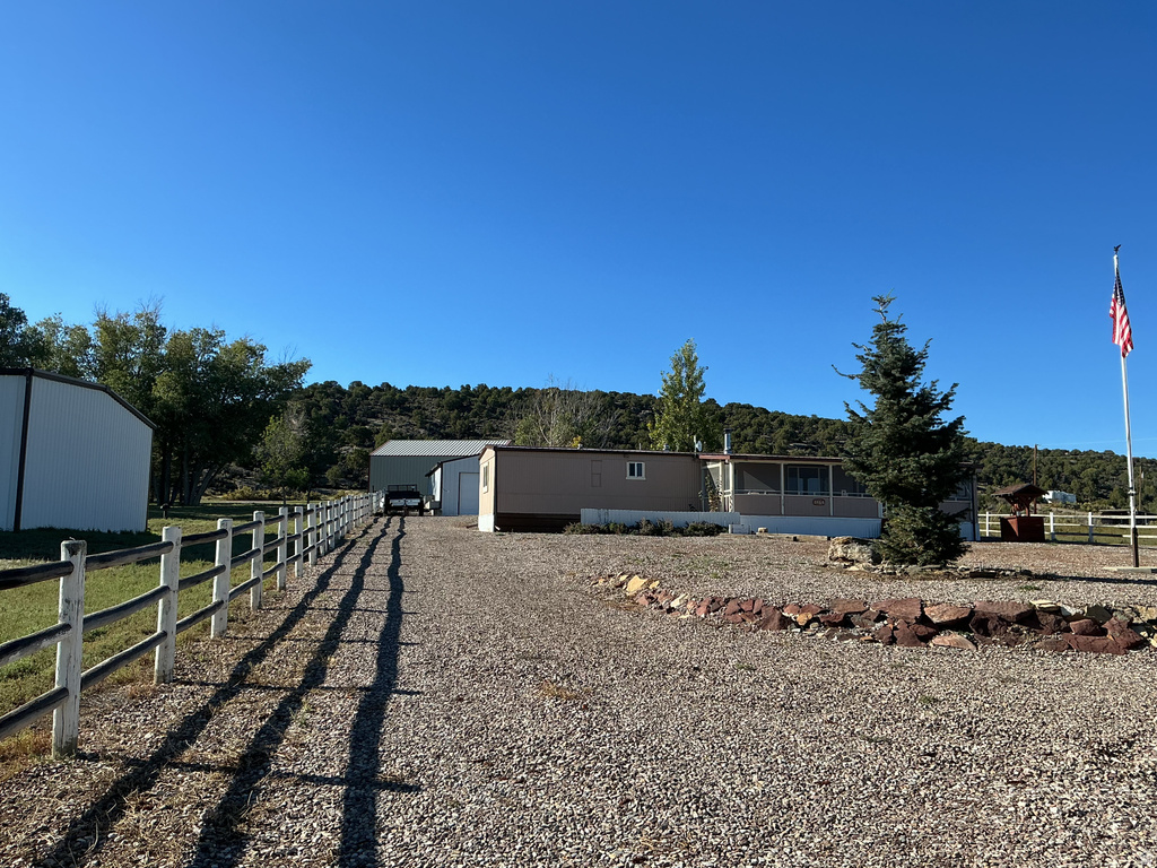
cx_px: 578
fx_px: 969
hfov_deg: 61.7
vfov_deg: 48.2
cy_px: 434
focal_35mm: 29
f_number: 1.8
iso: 25
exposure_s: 1/1577
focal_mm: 3
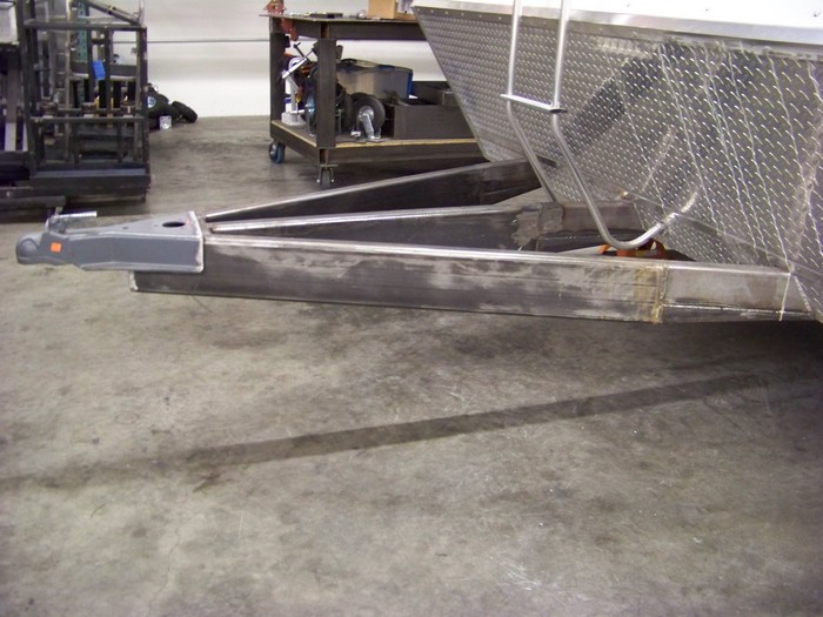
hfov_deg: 51.4
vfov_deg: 39.7
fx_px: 856
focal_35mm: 36
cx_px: 412
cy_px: 308
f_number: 2.8
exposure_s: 1/13
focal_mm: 5.85
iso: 400
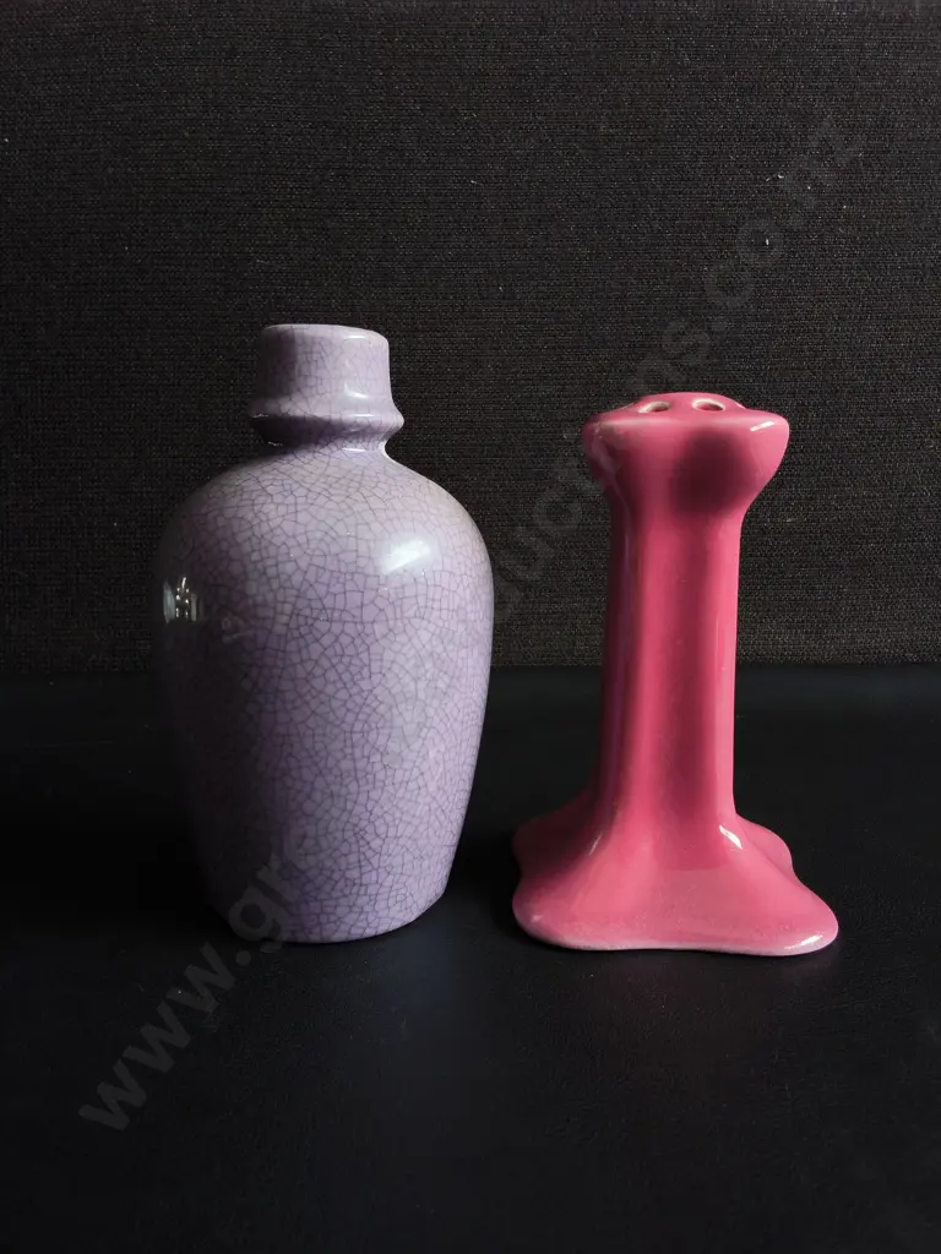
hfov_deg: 51.4
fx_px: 979
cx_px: 470
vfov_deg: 65.3
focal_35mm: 27
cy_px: 627
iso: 80
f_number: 2
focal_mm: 2.87
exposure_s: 1/100
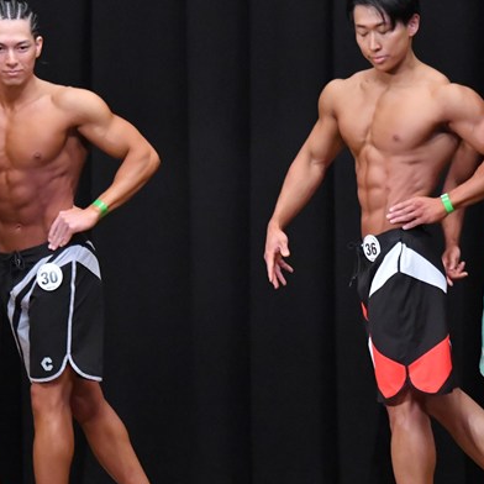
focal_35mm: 454
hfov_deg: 3.9
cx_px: 281
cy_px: 259
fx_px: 7182
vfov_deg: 3.9
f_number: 5.6
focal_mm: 180
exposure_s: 1/400
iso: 8000
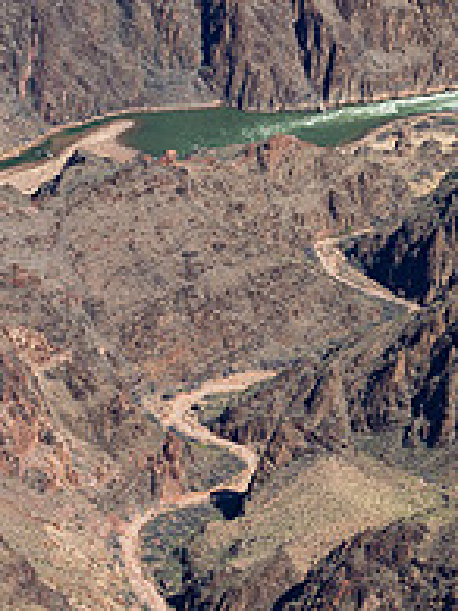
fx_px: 4698
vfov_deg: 7.4
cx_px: 295
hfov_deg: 5.6
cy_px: 454
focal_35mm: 266
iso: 400
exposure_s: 1/100
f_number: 20
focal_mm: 120
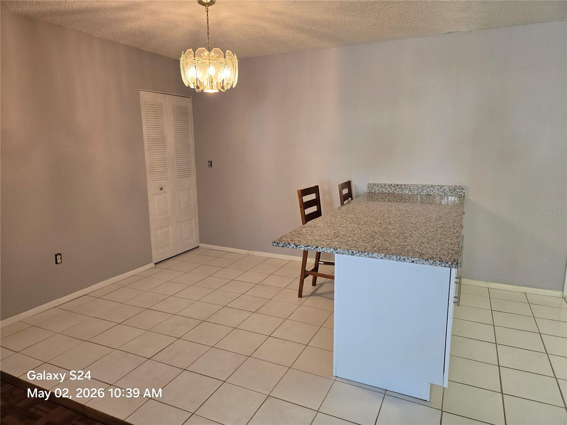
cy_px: 212
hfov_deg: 73.9
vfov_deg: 58.9
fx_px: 377
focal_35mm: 23
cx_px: 284
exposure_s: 1/120
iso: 200
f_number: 1.8
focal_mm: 5.4
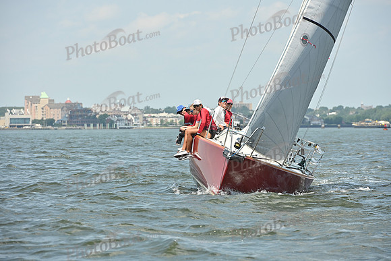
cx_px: 196
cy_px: 130
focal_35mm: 200
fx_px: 2173
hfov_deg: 10.3
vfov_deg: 6.9
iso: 320
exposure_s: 1/1250
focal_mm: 200
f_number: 8
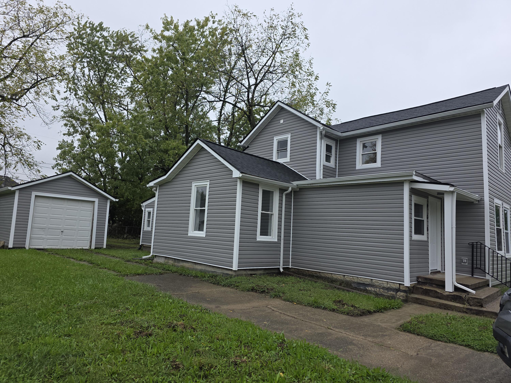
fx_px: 340
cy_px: 192
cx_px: 256
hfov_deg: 73.9
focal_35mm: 23
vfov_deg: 58.9
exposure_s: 1/441
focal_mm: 6.3
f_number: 1.7
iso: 12
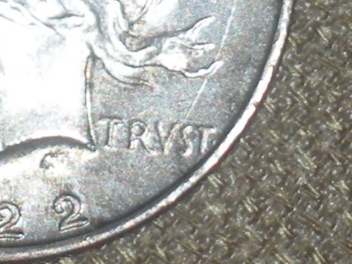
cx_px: 176
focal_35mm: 81
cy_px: 132
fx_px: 824
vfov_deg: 18.2
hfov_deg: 24.1
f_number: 4.8
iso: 64
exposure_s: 1/125
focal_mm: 14.2
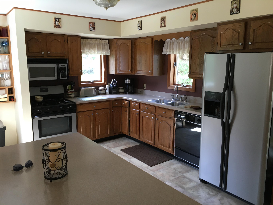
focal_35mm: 29
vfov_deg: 48.2
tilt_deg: -8.1
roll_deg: +0.0
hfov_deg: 61.7
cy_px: 102
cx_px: 136
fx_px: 229
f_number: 2.2
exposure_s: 1/30
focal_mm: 4.15
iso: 50
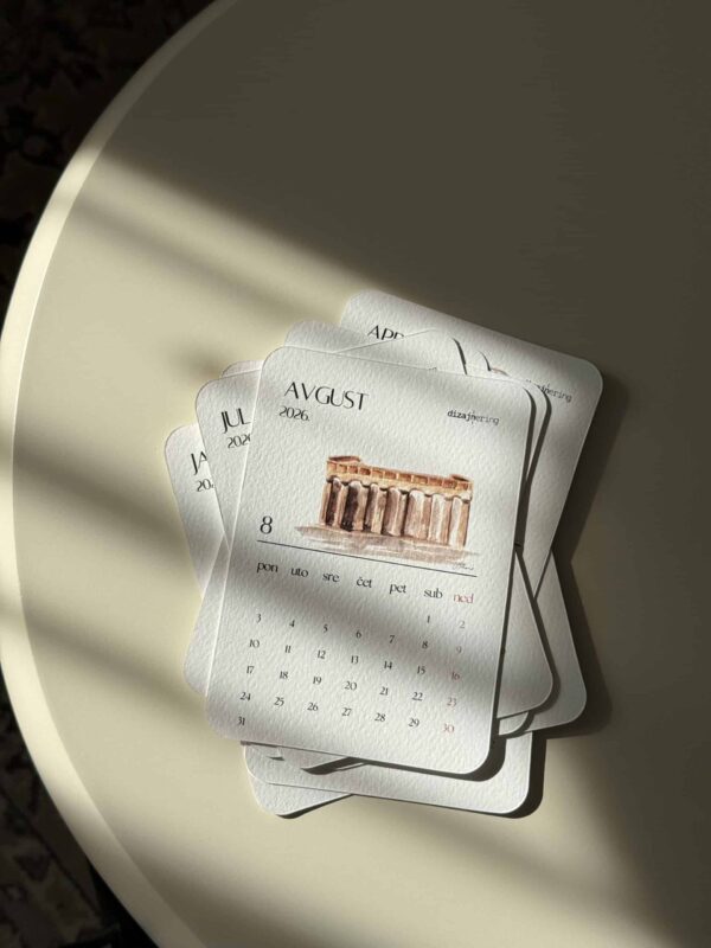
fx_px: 1315
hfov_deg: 30.3
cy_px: 474
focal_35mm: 48
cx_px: 356
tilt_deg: -80.0
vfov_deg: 39.7
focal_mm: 6.76
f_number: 1.78
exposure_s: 1/1754
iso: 64
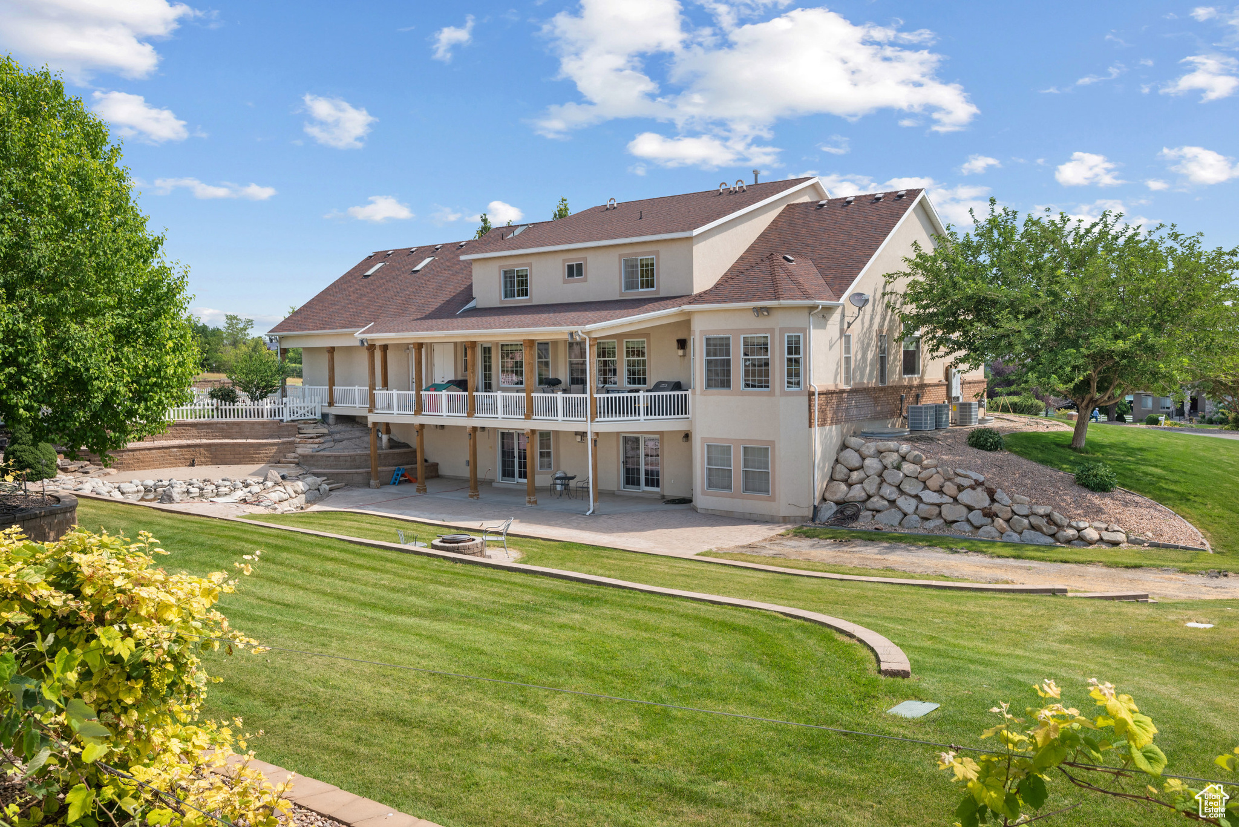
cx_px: 620
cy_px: 414
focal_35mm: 30
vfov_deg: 43.6
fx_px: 1033
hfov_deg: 61.9
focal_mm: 30
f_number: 8
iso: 250
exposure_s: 1/160
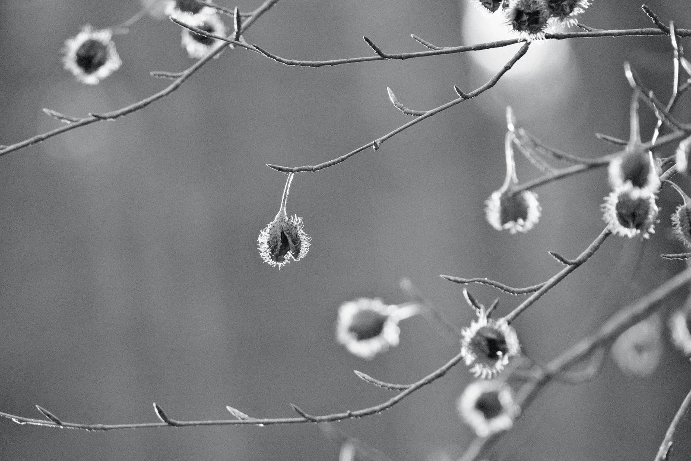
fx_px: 8638
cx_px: 346
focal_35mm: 450
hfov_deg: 4.6
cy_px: 230
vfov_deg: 3.1
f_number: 6.4
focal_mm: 300
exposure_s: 1/420
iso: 12800
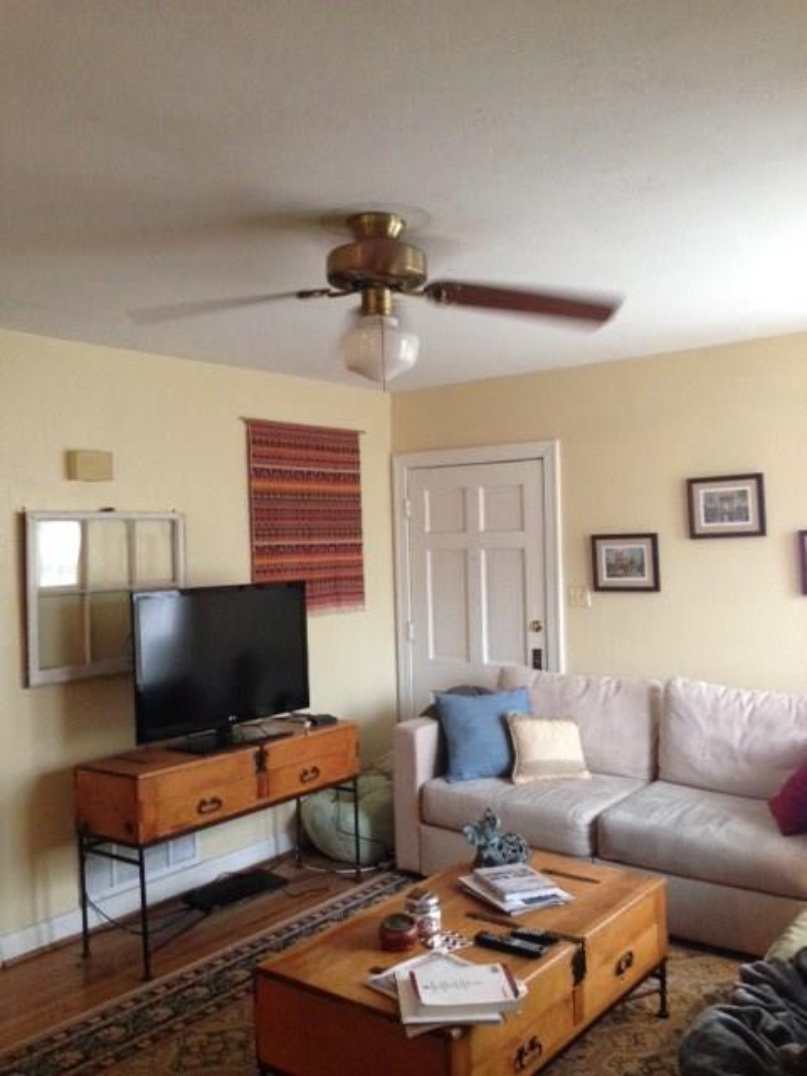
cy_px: 538
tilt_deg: +3.3
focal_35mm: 33
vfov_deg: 55.4
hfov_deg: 42.9
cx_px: 404
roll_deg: +1.7
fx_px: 1026
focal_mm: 4.12
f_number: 2.4
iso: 320
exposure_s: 1/20
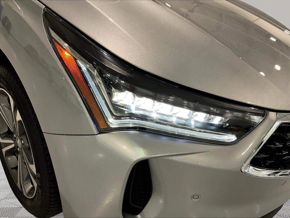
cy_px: 109
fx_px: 243
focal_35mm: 29
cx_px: 145
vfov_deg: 48.2
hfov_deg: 61.7
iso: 125
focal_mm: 3
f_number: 1.8
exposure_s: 1/54
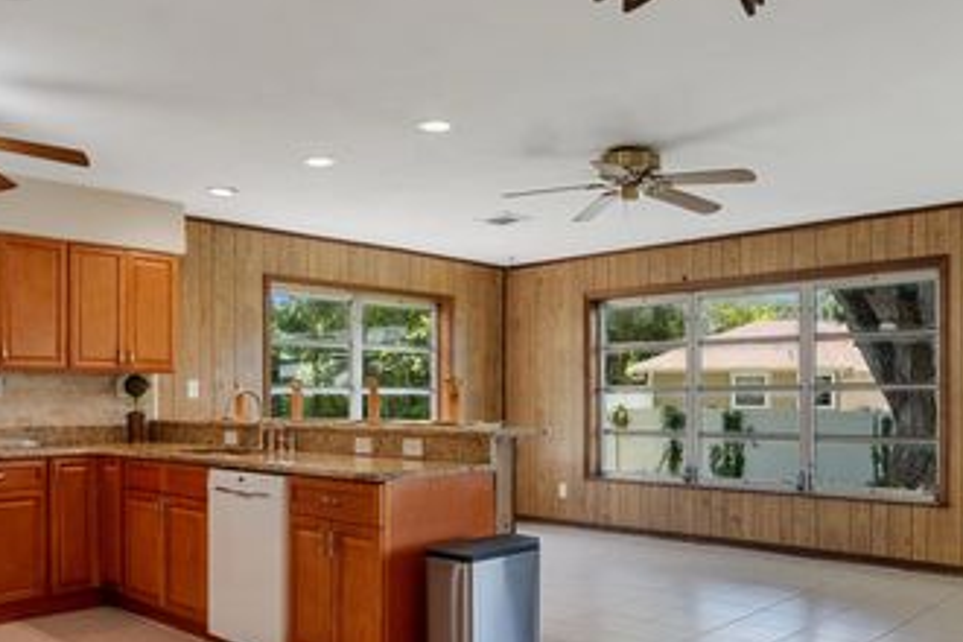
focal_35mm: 32
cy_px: 366
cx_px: 496
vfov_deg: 41.1
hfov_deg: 58.8
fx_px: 855
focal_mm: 11
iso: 320
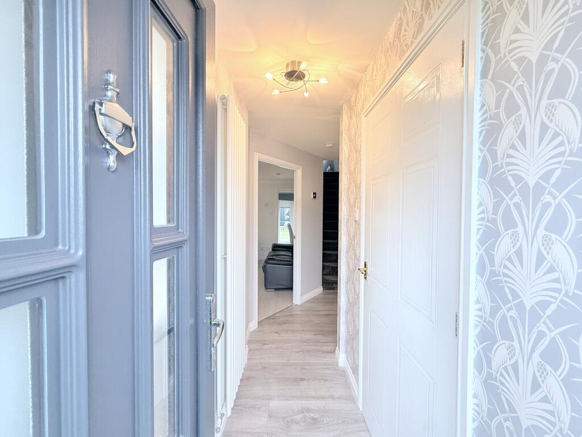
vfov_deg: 85.7
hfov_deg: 102.1
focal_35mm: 14
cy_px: 218
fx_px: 235
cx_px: 291
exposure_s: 1/100
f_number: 2.2
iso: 200
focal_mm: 2.22
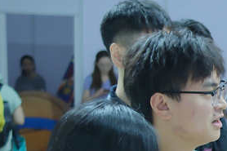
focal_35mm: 151
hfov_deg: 11.9
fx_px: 952
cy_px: 194
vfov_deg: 8.9
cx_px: 472
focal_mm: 23
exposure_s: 1/250
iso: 640
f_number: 2.8
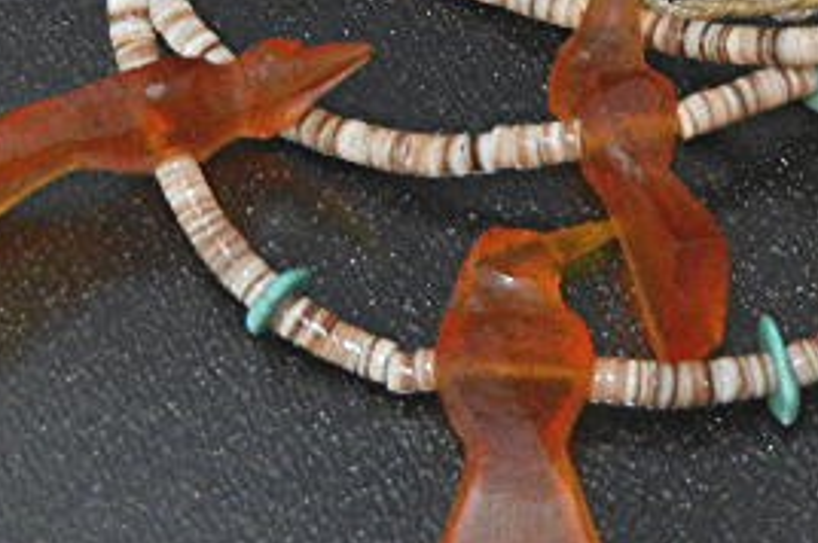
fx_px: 2201
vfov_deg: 13.9
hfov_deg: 20.8
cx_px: 635
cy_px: 15
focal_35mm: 97
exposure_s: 1/30
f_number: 7.4
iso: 800
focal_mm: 7.1
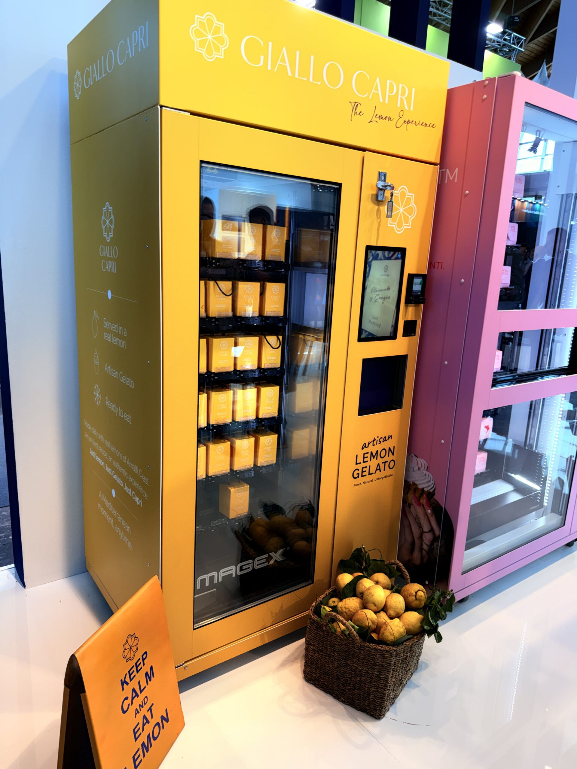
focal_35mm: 24
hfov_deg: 56.8
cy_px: 384
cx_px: 288
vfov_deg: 71.6
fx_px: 533
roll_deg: -5.2
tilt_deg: -11.2
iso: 50
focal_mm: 6.76
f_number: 1.78
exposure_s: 1/130
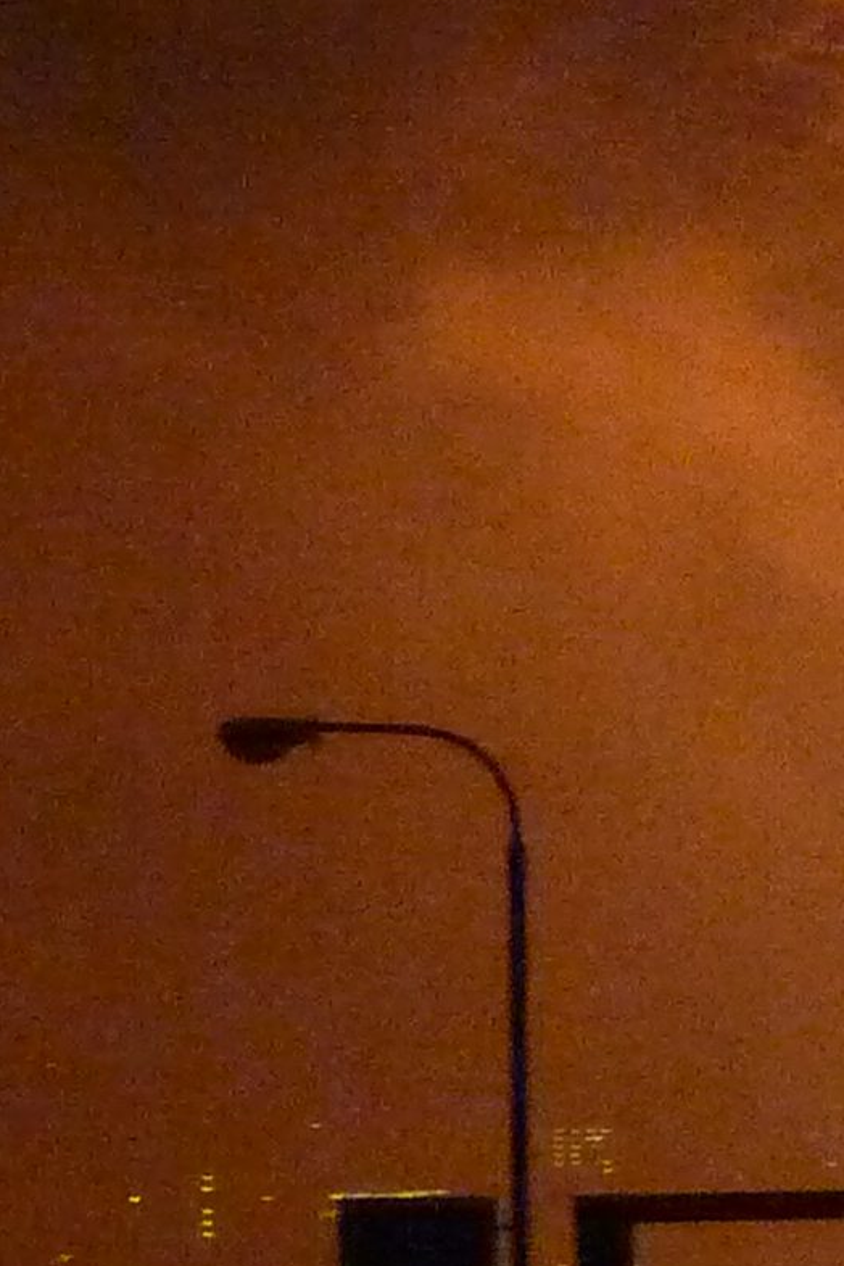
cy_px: 77
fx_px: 9529
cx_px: 1260
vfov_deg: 7.6
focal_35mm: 271
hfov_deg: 5.0
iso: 800
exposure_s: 1/10
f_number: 3.9
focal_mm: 9.1
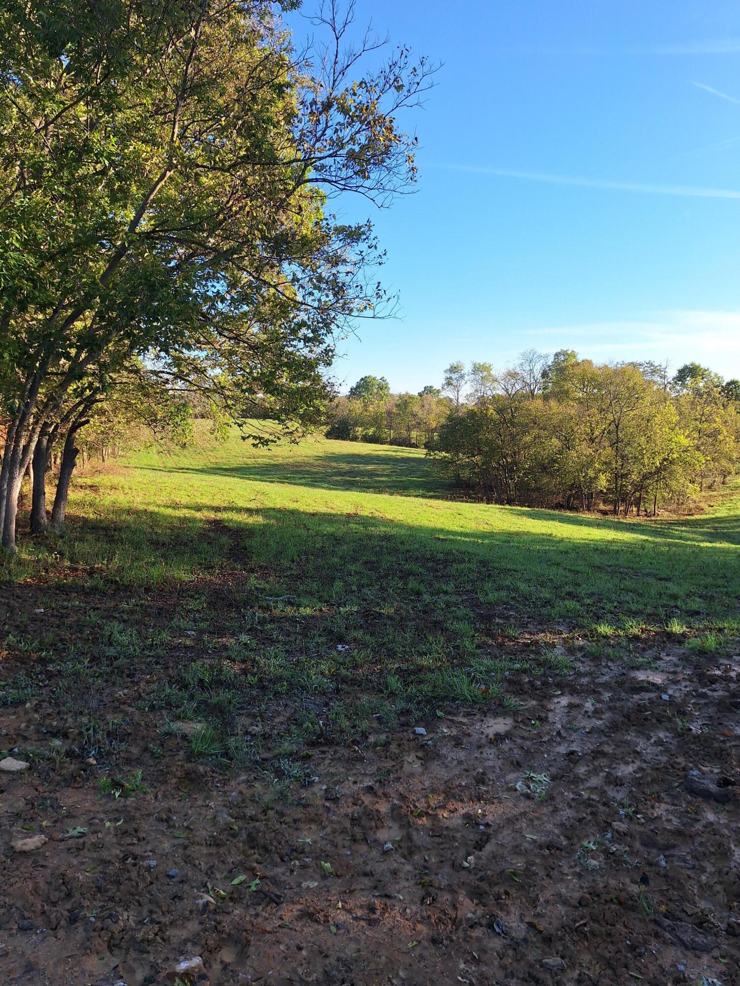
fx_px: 656
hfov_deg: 58.9
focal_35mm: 23
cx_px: 370
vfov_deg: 73.9
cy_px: 493
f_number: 1.8
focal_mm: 5.54
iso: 40
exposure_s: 1/1087
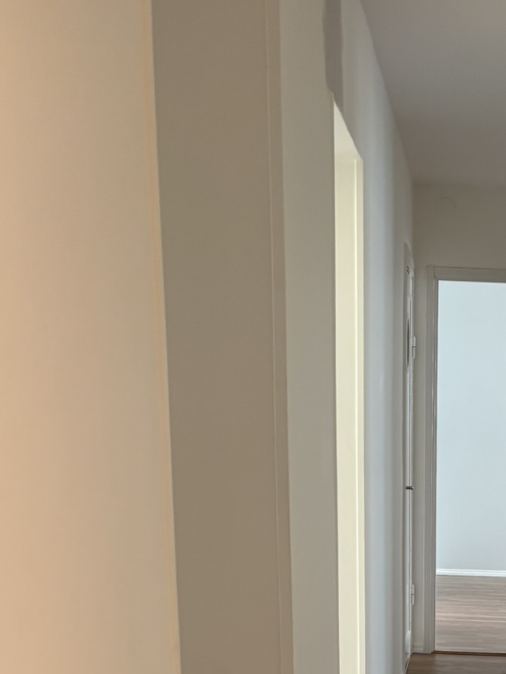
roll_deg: -2.0
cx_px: 518
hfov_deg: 22.3
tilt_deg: -16.3
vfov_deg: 27.5
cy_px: 784
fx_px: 1228
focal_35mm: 63
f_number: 1.6
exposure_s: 1/60
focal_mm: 5.96
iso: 200
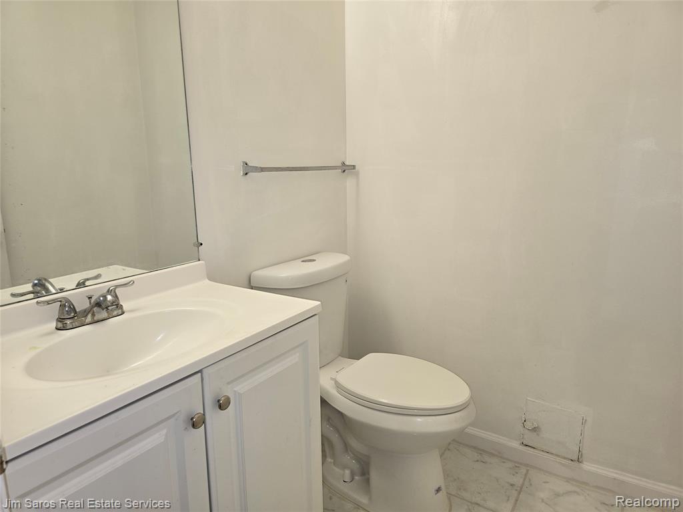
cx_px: 342
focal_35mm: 23
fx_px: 454
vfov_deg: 58.9
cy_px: 256
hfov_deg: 73.9
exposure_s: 1/60
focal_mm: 6.3
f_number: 1.7
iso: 40
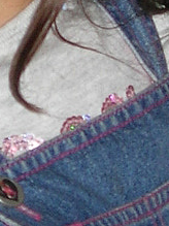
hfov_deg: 5.3
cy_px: 35
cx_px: 59
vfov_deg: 7.1
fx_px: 1811
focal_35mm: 278
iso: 64
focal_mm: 7.8
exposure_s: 1/60.1
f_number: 2.8
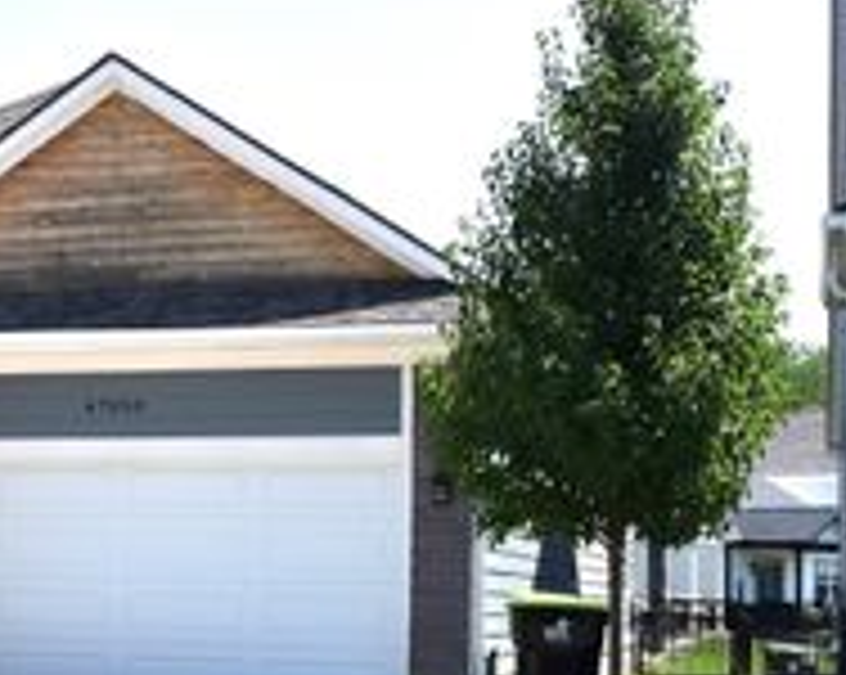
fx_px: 2157
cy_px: 470
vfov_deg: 17.7
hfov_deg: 20.8
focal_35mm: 86
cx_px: -144
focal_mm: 23
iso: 200
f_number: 10
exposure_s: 1/400
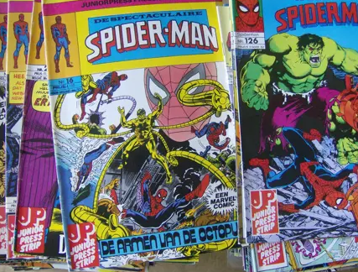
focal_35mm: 40
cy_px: 125
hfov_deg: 46.6
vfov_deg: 36.2
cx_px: 193
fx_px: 415
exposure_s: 1/64
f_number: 2.8
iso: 191
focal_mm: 6
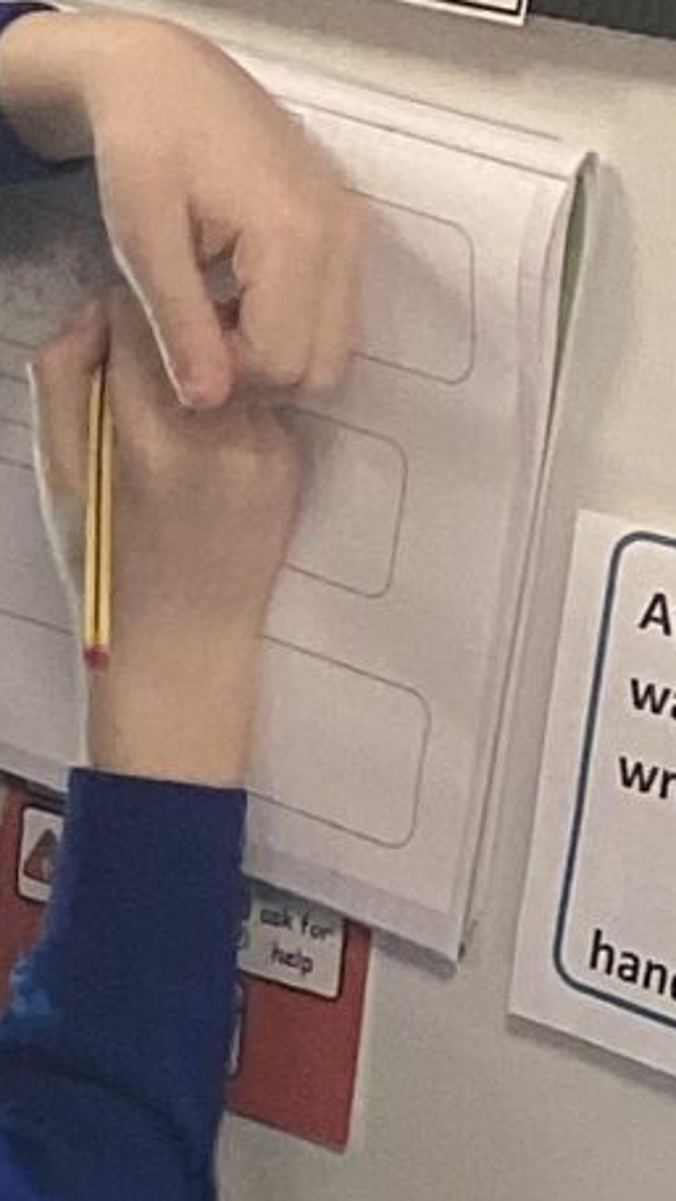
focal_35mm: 189
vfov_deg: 11.4
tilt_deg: -19.7
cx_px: -726
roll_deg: -2.1
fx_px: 6024
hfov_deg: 6.2
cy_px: 783
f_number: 2.4
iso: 80
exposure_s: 1/60
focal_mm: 3.3
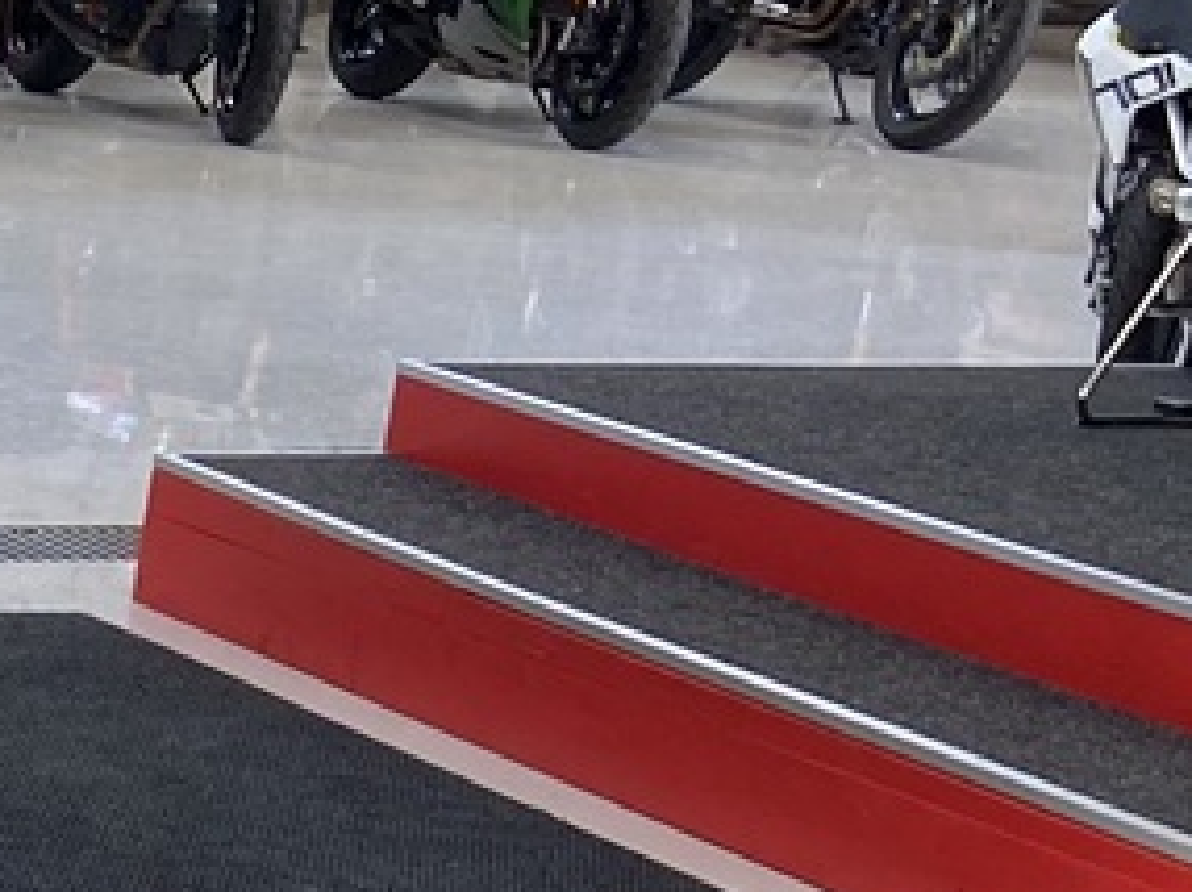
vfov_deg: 10.5
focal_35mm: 131
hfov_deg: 13.1
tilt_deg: -24.1
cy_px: 1671
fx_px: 4507
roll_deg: -1.0
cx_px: -1171
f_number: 1.8
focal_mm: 4.25
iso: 64
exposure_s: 1/100
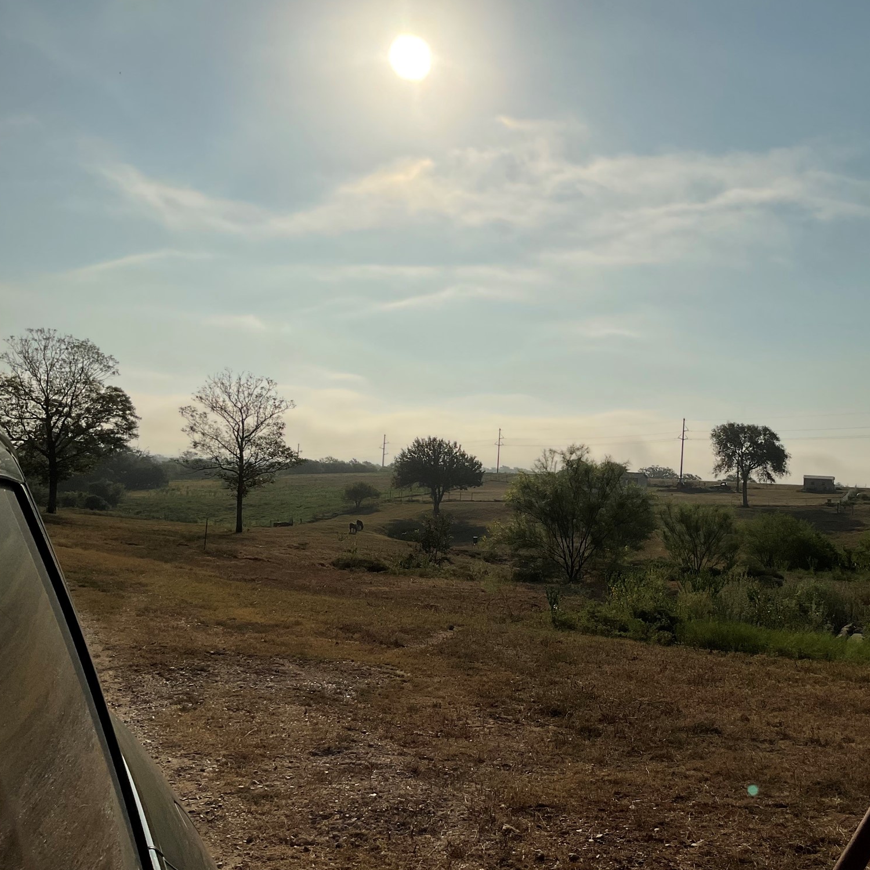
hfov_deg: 46.4
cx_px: 586
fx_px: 995
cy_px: 429
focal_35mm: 35
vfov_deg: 47.2
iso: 20
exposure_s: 1/16393
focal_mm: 3
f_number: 1.8
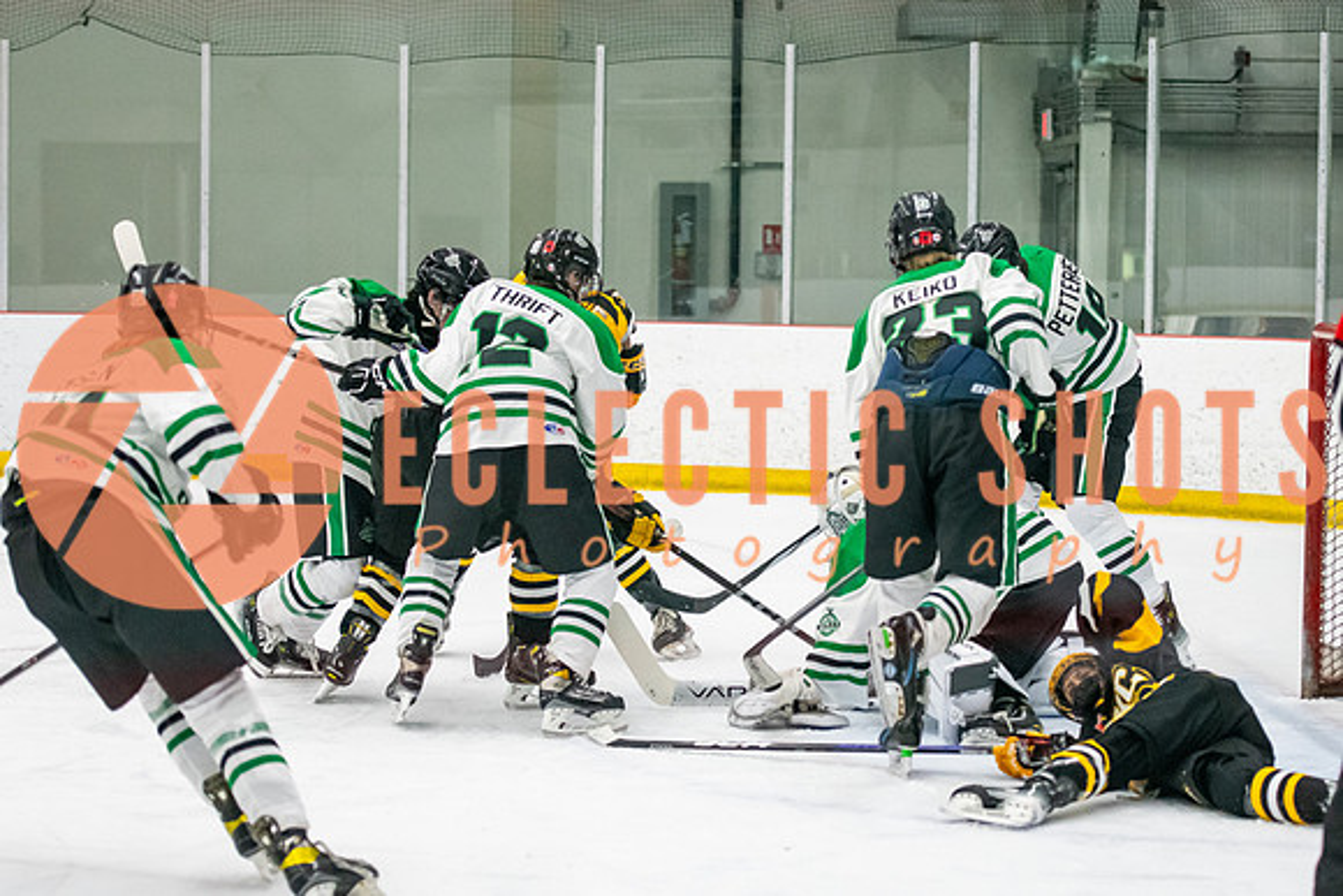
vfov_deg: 12.3
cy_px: 448
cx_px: 775
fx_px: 4168
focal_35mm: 112
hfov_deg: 18.3
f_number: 2.8
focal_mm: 75
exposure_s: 1/800
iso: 4000
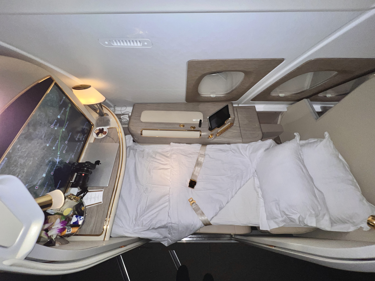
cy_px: 140
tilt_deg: -60.7
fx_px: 141
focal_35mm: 13
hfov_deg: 106.2
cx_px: 188
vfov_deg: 89.9
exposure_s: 1/57
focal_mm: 1.57
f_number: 1.8
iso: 80
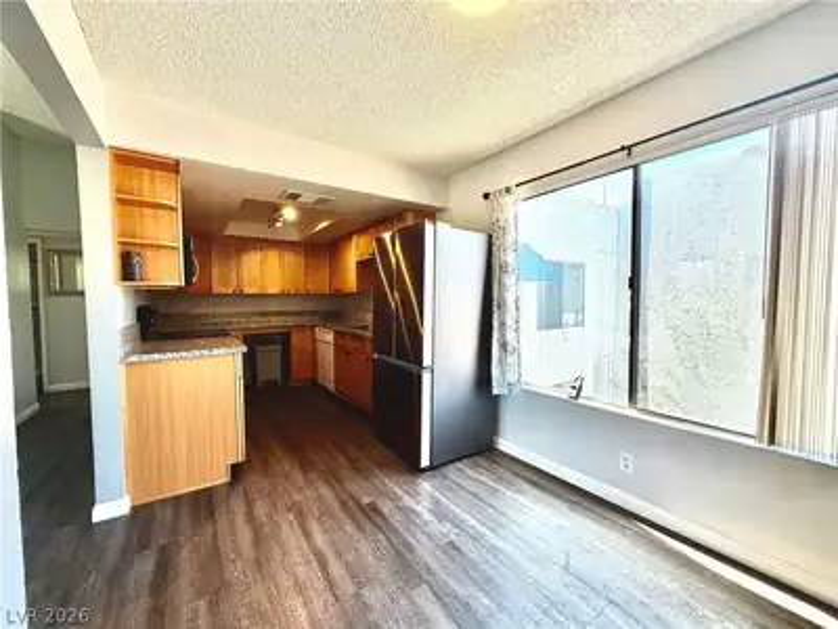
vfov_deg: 85.7
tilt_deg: -2.3
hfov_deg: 102.1
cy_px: 314
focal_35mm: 14
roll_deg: +0.7
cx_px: 419
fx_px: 339
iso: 64
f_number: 2.2
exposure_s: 1/120
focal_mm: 2.22
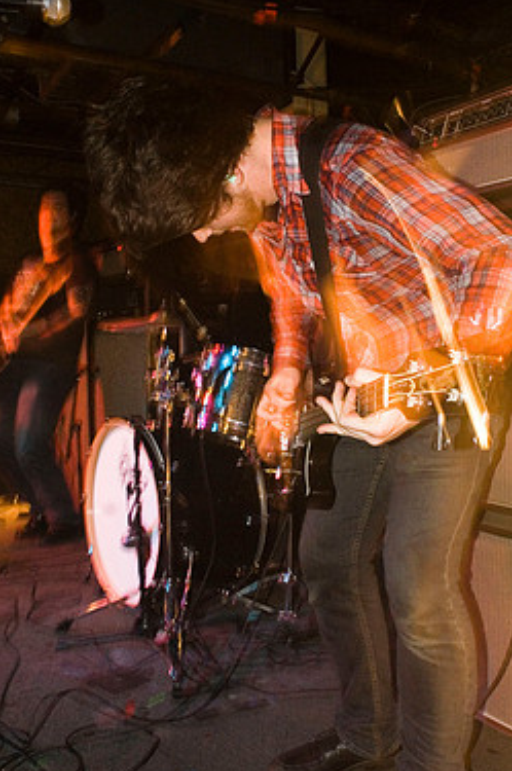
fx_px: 770
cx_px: 268
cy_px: 421
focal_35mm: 36
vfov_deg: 53.1
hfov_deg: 36.8
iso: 1600
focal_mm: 20
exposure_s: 1/5
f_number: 7.1
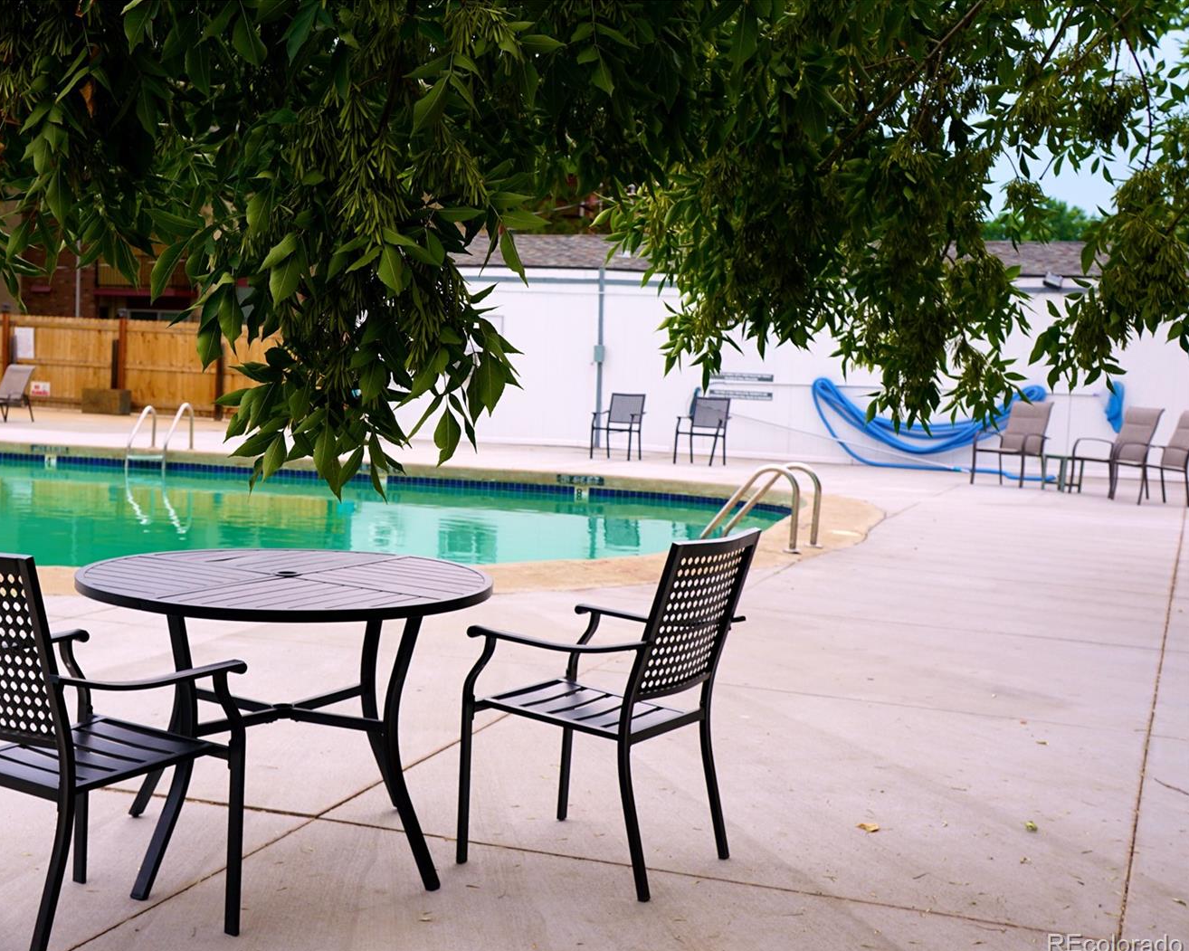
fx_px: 1689
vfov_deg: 31.4
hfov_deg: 38.6
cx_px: 470
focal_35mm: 48
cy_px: 480
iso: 100
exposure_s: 1/100
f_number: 6.3
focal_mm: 28
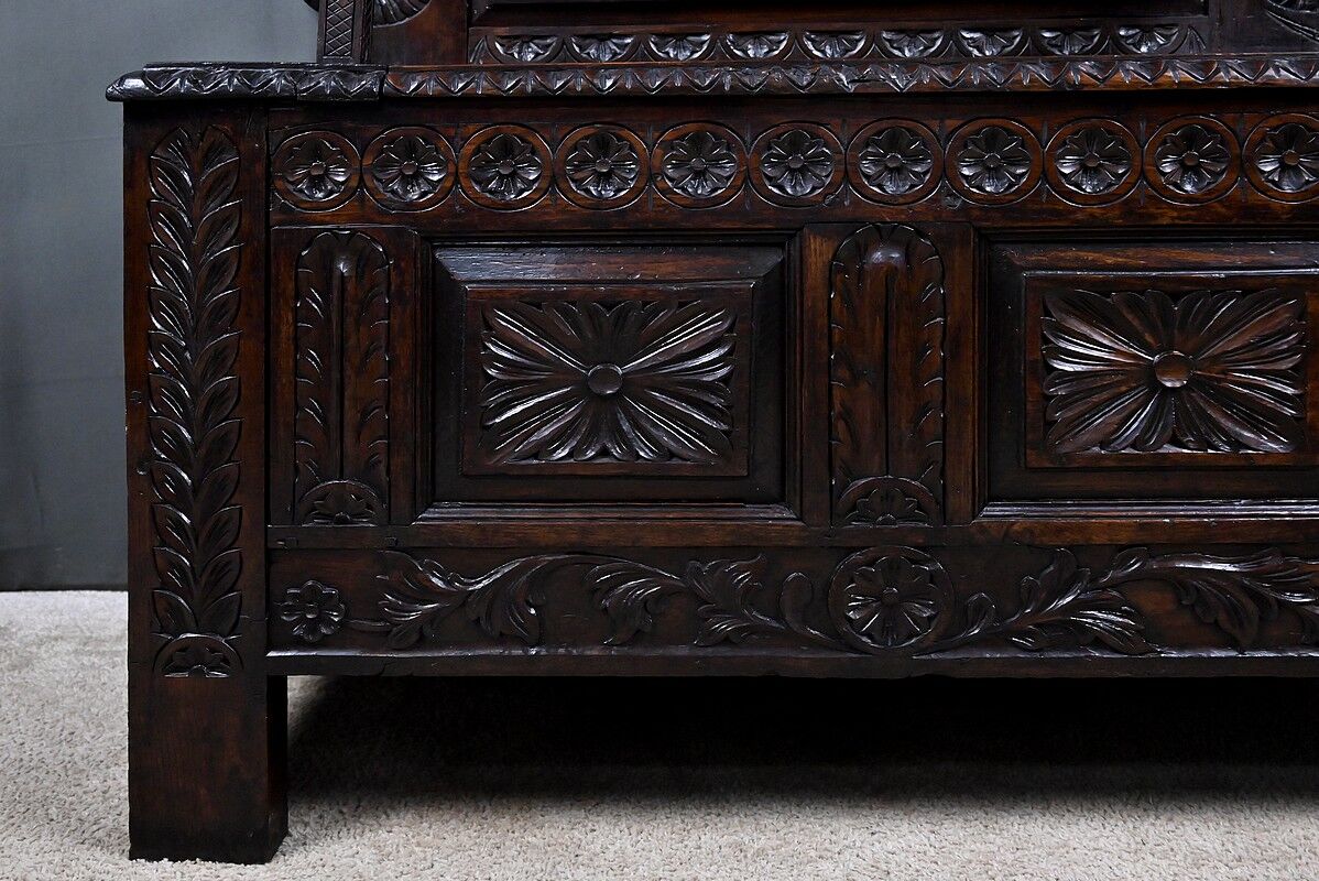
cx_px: 660
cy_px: 440
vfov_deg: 37.9
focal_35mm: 35
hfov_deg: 54.4
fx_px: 1283
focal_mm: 35
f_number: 6.3
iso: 5000
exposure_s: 1/60
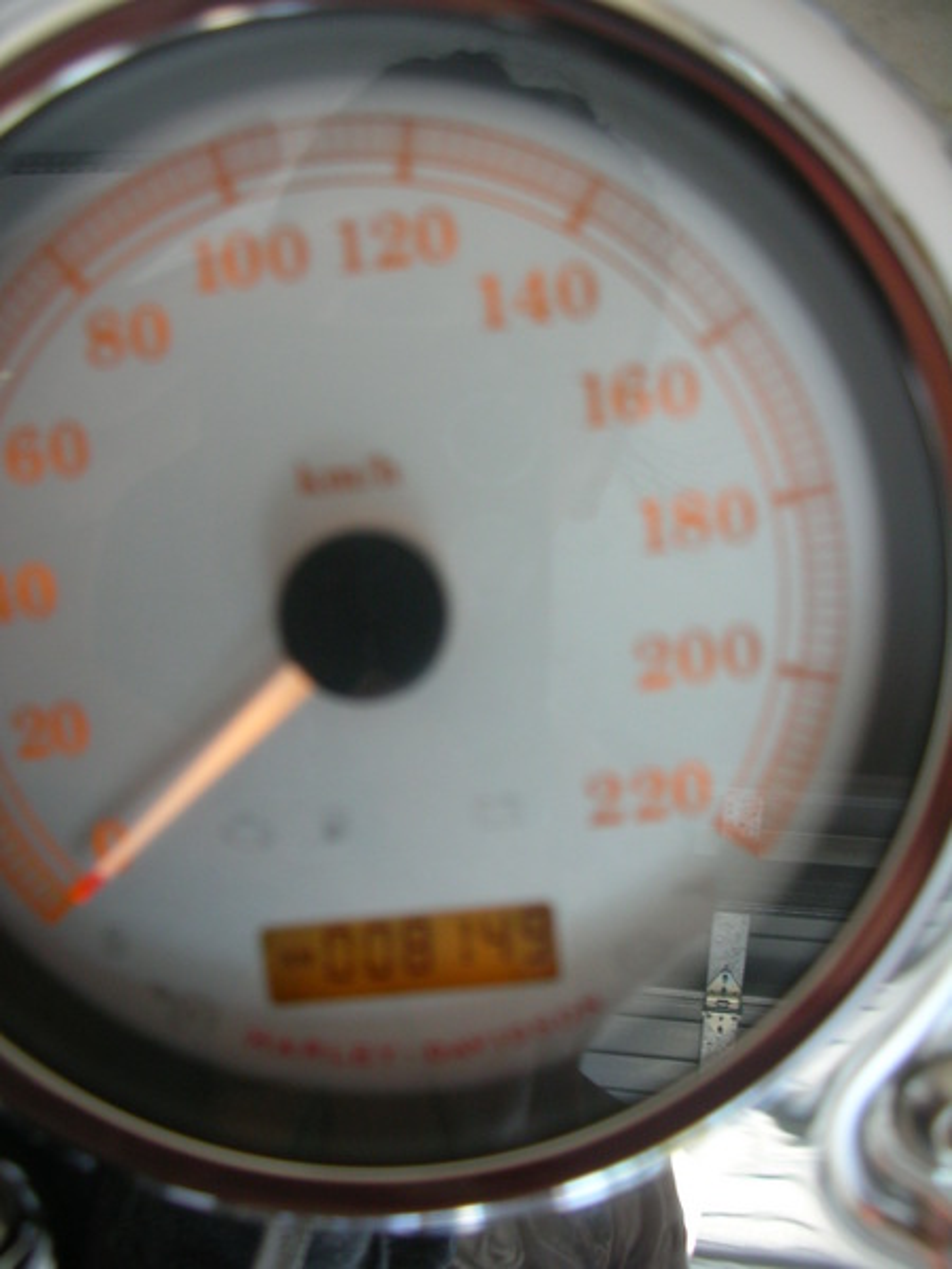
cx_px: 476
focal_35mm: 35
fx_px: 1283
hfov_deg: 40.7
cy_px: 634
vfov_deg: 52.6
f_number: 3
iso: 50
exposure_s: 1/9.1
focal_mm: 5.8
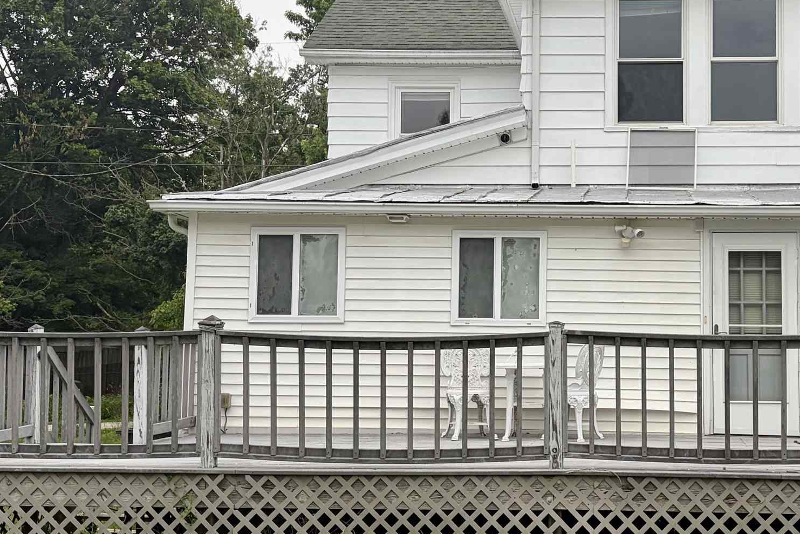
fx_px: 1244
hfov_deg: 35.1
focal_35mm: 56
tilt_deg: +4.7
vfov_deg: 24.2
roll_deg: -0.1
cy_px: 239
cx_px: 569
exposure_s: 1/623
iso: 50
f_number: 1.6
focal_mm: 5.96
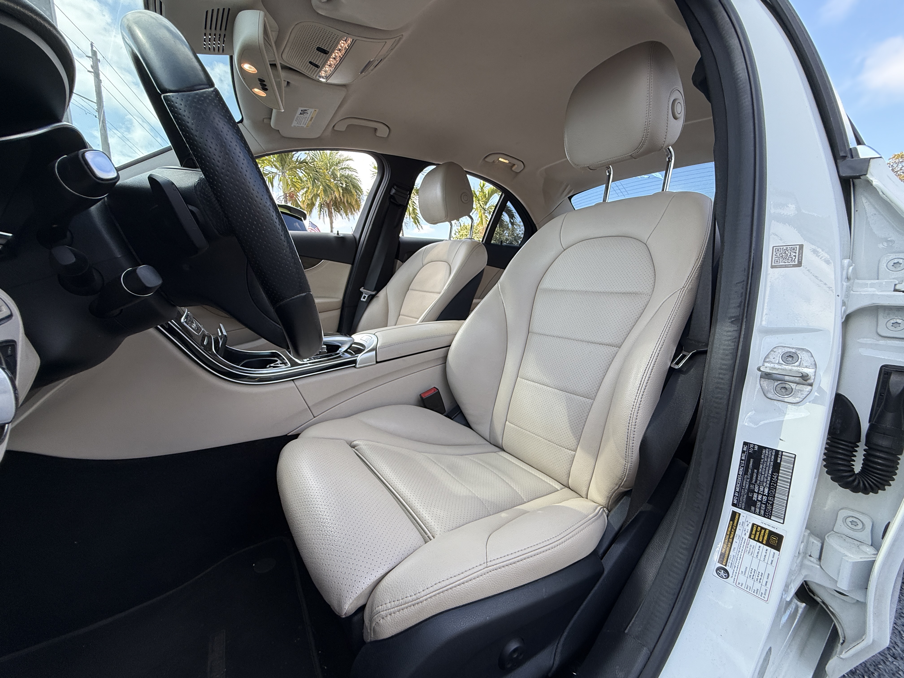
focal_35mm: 14
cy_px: 339
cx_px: 452
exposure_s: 1/323
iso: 64
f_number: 2.2
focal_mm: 2.22
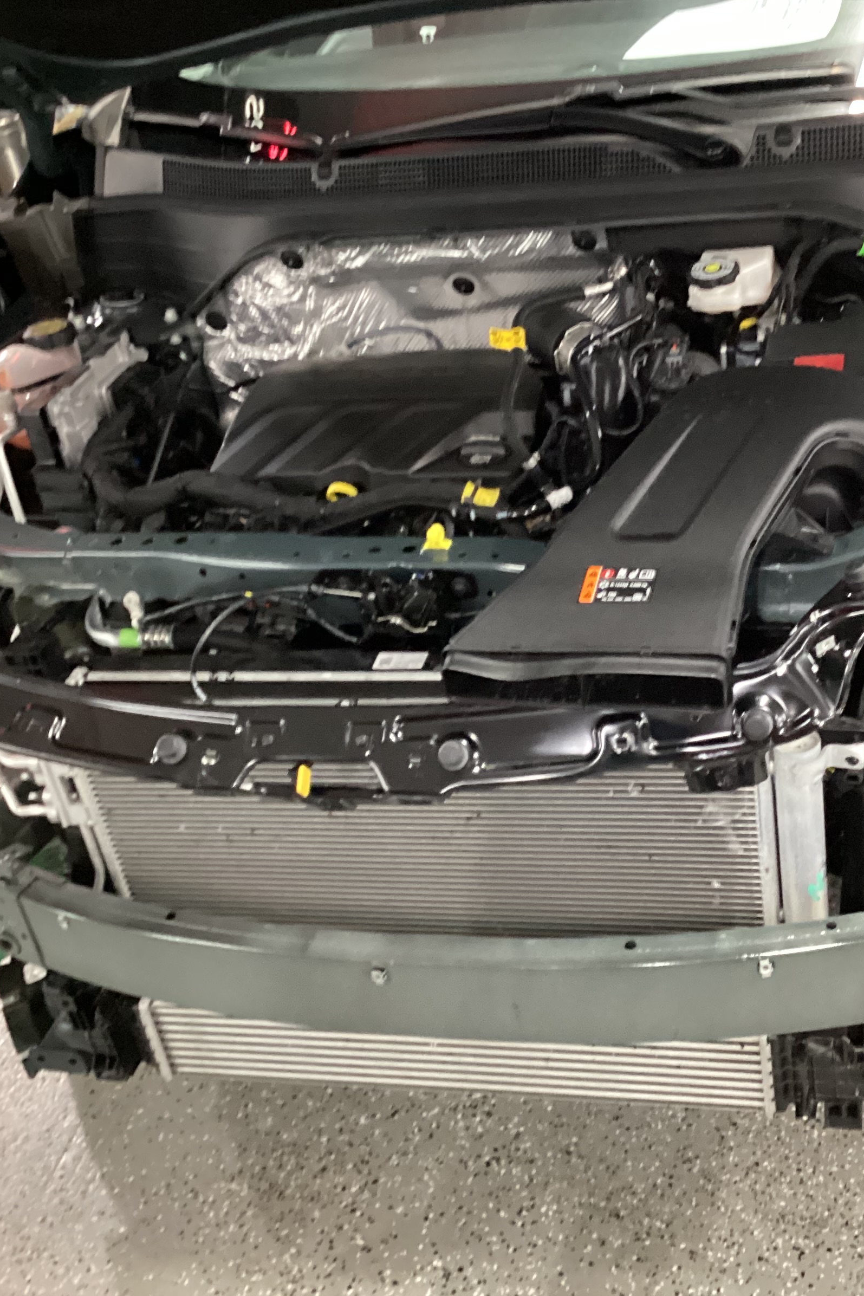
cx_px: 532
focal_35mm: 44
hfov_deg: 30.4
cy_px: 659
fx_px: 1584
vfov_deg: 44.5
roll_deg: +9.8
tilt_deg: -33.7
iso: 640
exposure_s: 1/25
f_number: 2.4
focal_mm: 3.3
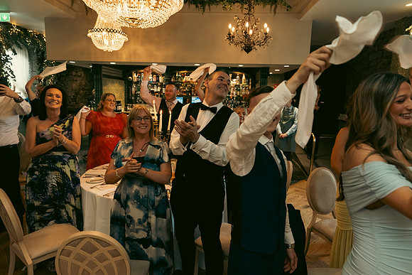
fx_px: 275
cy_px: 138
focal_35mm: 24
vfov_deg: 53.2
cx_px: 206
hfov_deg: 73.7
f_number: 3.5
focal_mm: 24
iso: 2500
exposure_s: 1/160
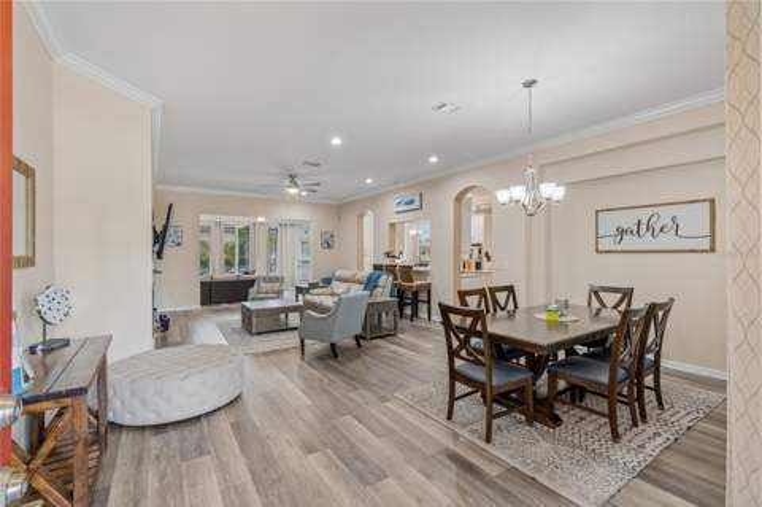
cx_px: 381
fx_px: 317
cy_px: 254
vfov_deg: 77.2
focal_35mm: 15
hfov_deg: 100.4
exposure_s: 1/6
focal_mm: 10
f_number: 7.1
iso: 100
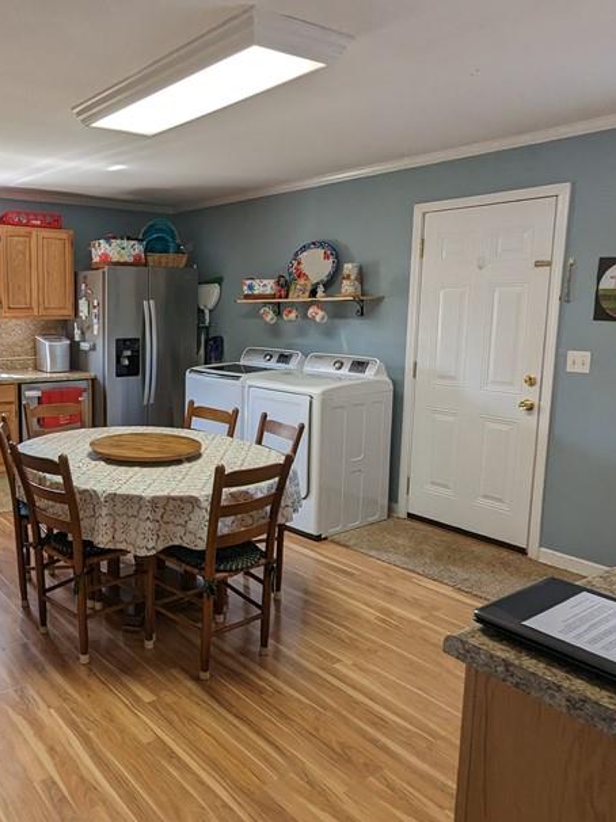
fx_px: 641
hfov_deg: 49.3
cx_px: 153
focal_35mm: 27
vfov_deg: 65.3
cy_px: 391
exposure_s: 1/60
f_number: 2.2
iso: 82
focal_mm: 2.35
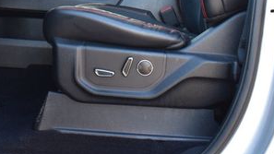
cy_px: -37
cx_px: 77
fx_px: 443
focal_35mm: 61
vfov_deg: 18.6
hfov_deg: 33.8
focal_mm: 18
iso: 400
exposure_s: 1/30
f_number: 7.1
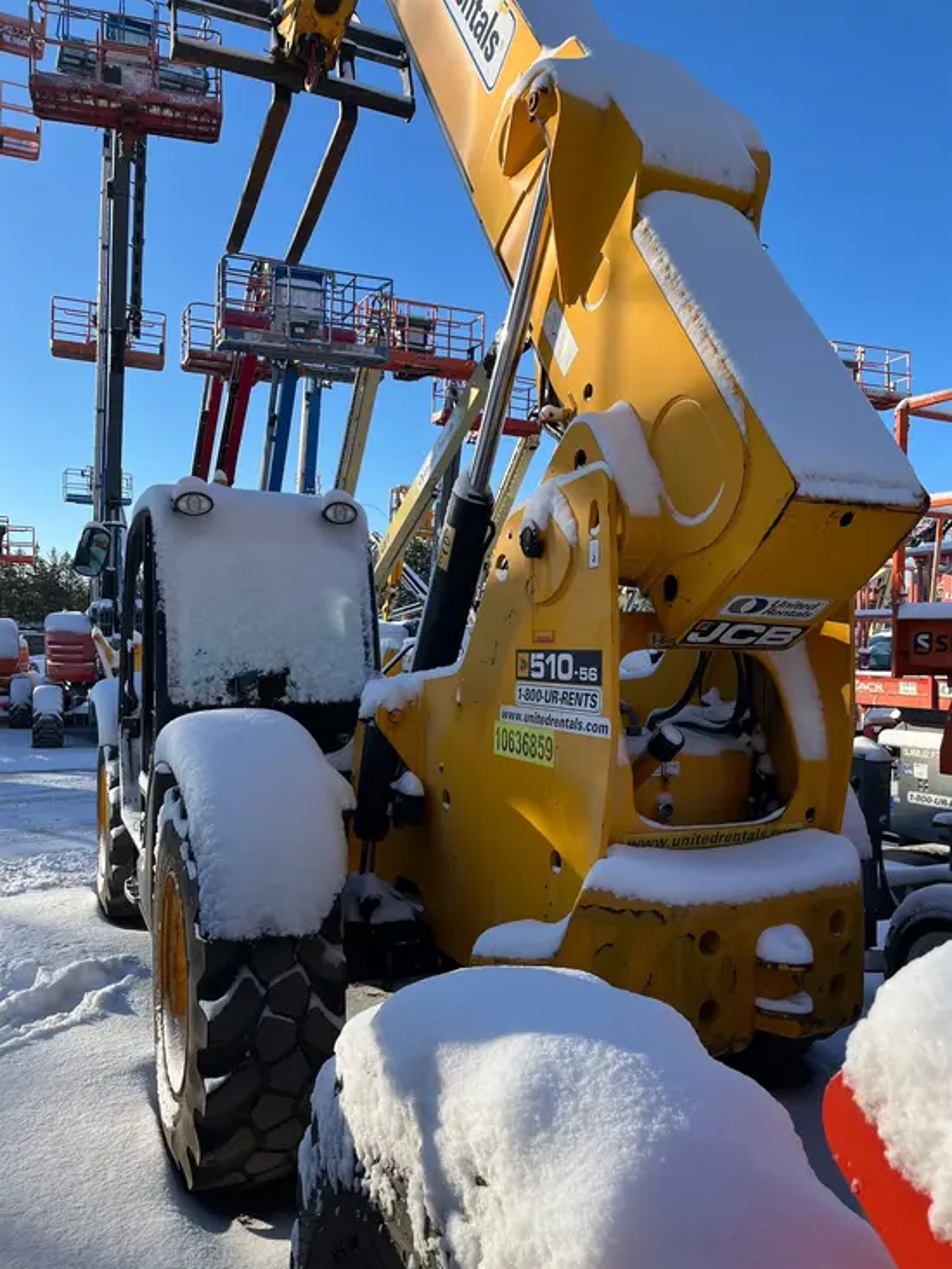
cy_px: 634
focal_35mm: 26
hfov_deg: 53.1
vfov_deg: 67.3
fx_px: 953
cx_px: 476
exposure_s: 1/1721
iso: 50
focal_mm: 5.1
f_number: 1.6
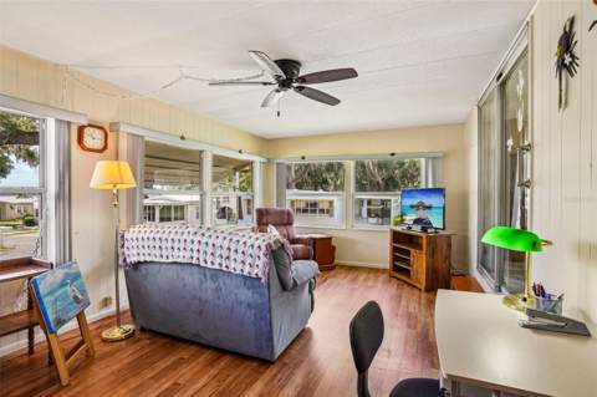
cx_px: 298
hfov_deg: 93.3
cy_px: 198
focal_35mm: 17
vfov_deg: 70.3
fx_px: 282
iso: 320
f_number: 9
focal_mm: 17
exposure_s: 1/30
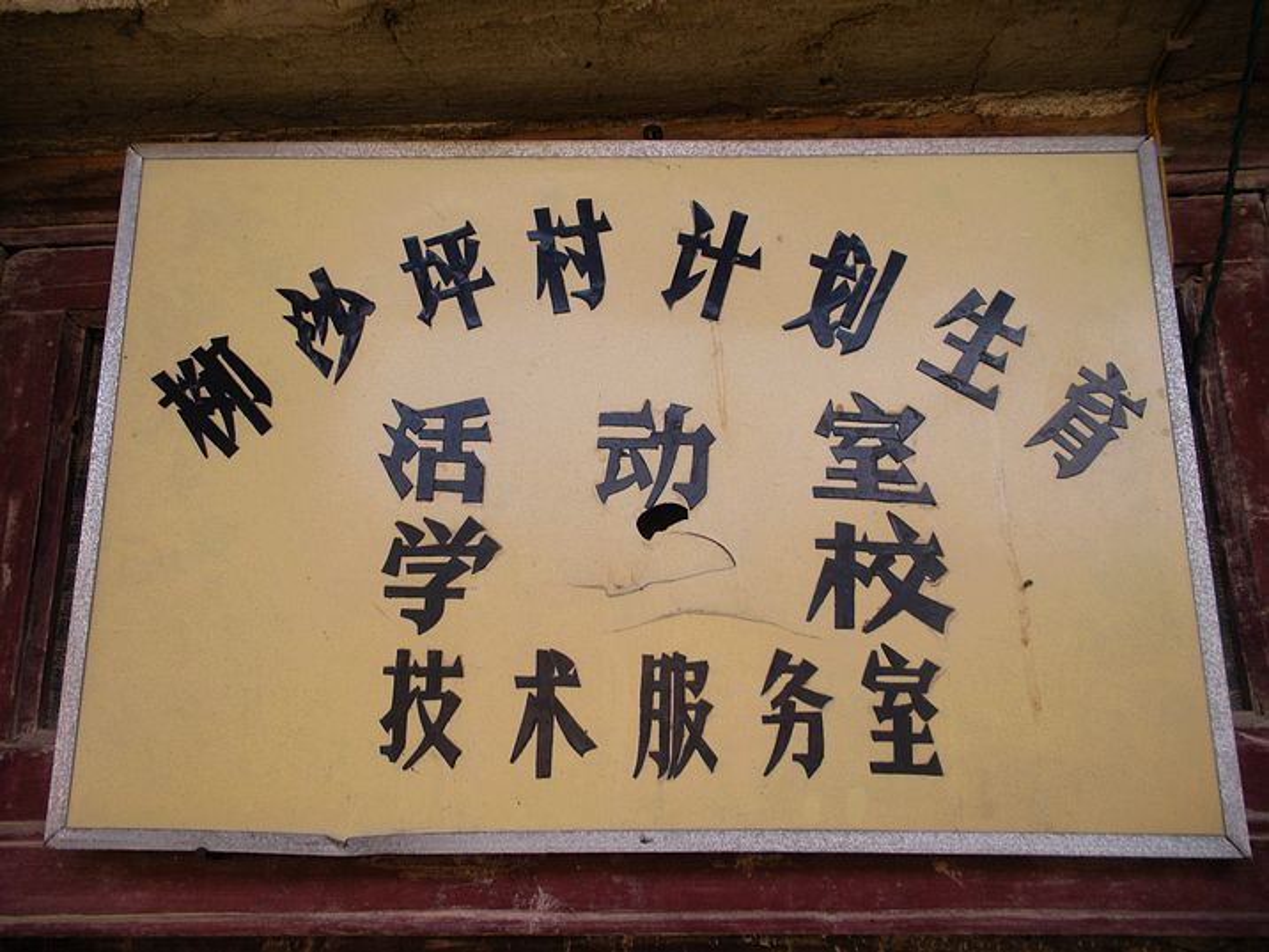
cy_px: 476
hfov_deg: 51.4
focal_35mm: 36
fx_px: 1320
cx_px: 634
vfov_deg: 39.7
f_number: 3.5
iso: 68
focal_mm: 6.3
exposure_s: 1/59.8
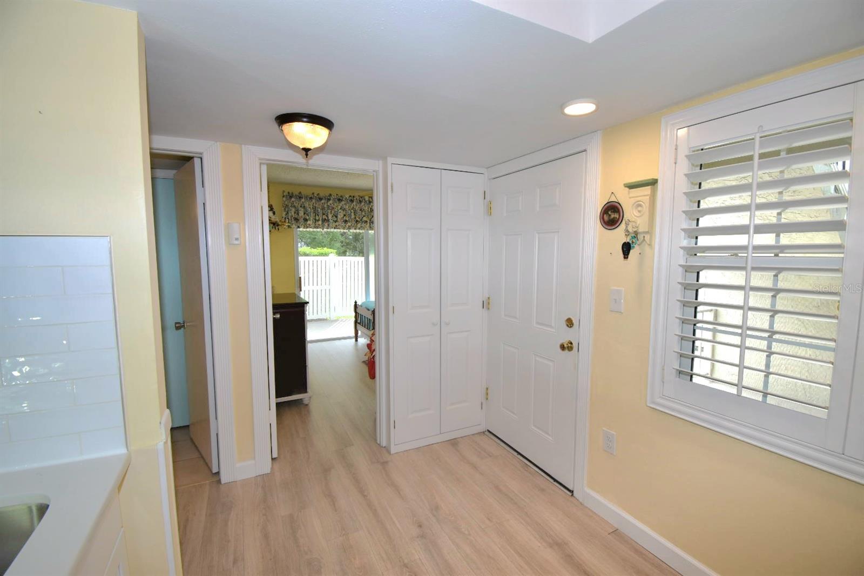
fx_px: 360
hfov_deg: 100.4
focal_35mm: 15
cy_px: 288
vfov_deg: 77.3
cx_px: 432
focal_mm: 10
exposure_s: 1/125
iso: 400
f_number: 5.6
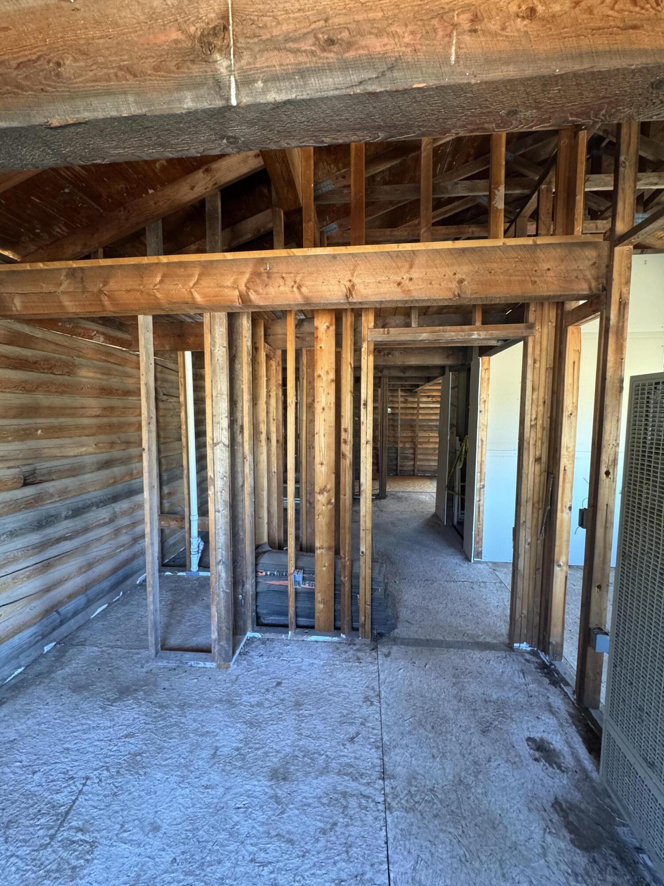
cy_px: 443
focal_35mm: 14
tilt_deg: -5.1
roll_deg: +0.1
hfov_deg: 85.7
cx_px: 332
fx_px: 358
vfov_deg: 102.1
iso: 400
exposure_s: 1/60
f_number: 2.2
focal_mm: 2.22
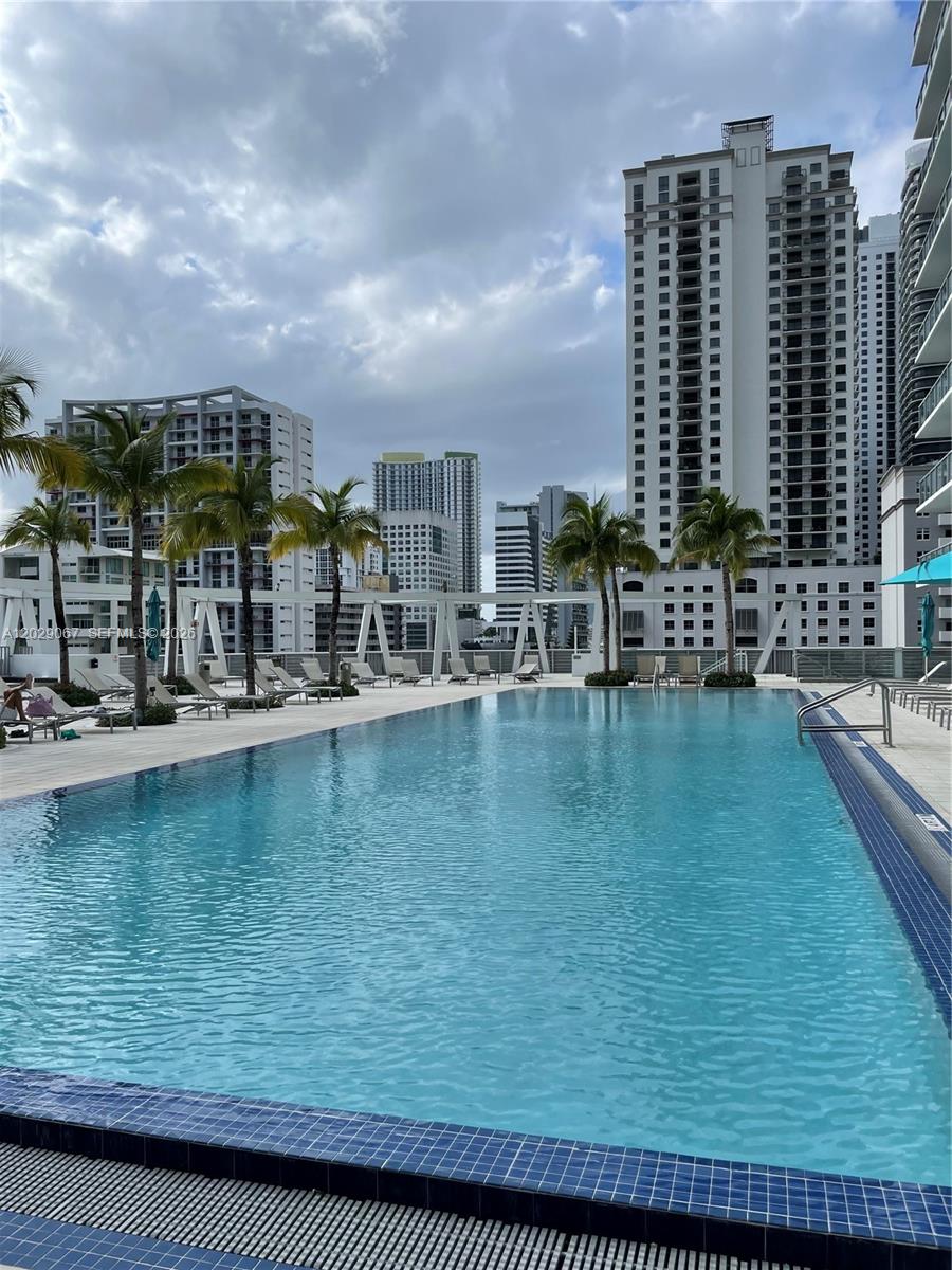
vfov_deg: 67.3
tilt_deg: +0.4
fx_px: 953
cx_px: 476
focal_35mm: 26
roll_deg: +0.2
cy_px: 635
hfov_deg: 53.1
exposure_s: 1/4000
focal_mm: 4.2
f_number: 1.6
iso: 32
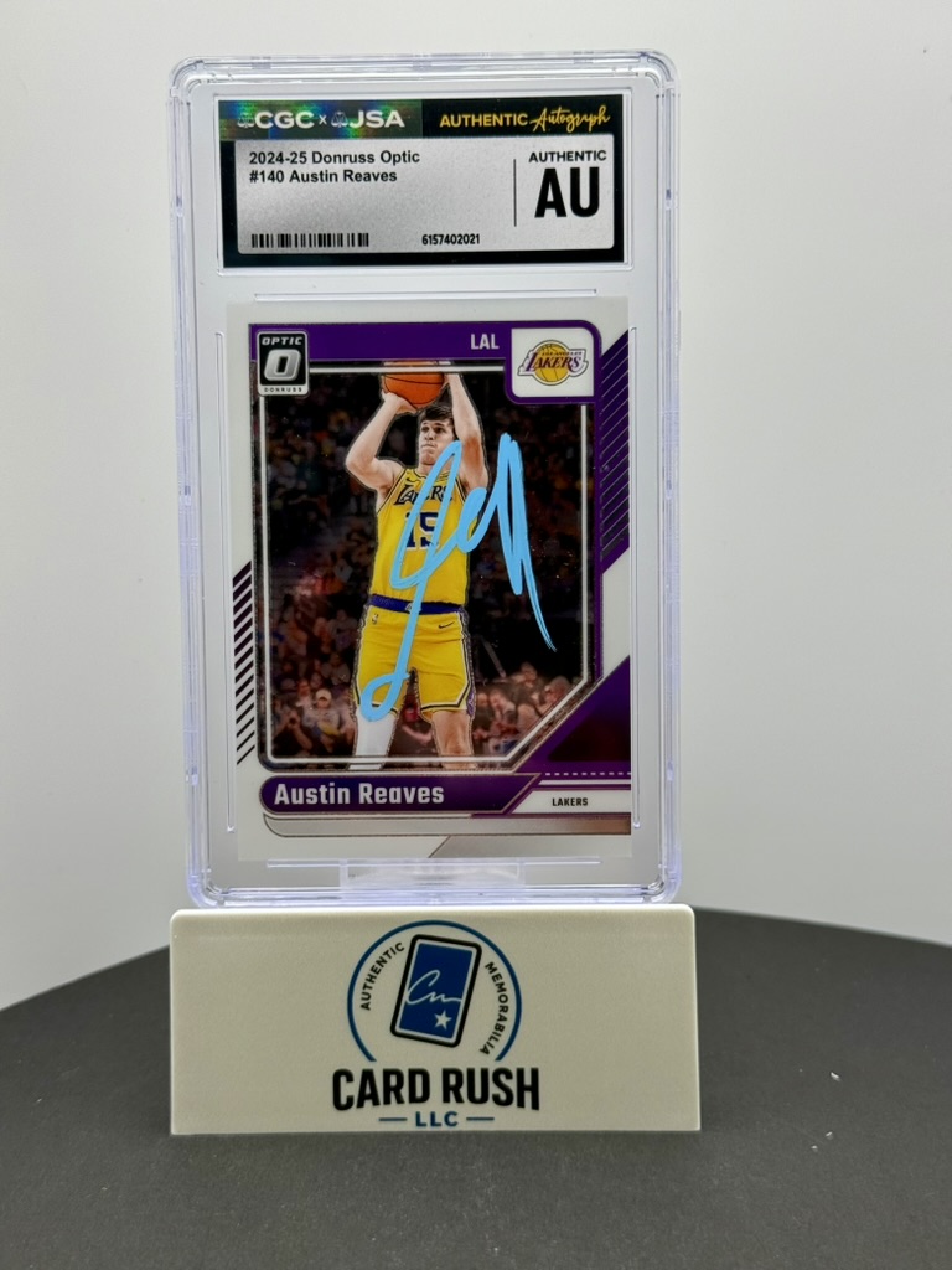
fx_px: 1760
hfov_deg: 30.3
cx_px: 476
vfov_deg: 39.7
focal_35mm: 48
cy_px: 635
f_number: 1.78
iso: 50
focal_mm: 6.76
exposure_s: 1/223
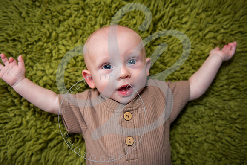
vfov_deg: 36.2
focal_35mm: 37
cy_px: 82
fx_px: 252
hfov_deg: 52.2
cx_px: 124
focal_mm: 32
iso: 200
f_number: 2.8
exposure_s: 1/125
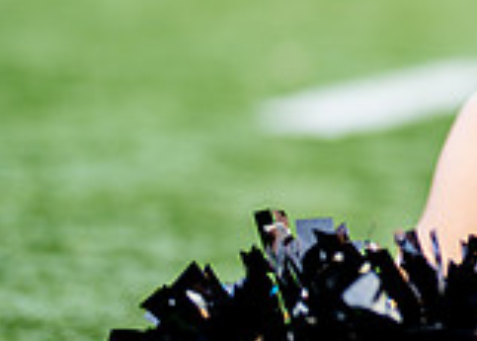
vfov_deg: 7.1
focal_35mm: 203
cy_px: 31
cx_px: 747
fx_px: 2750
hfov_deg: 9.6
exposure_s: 1/320
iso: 125
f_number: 1.2
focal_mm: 50
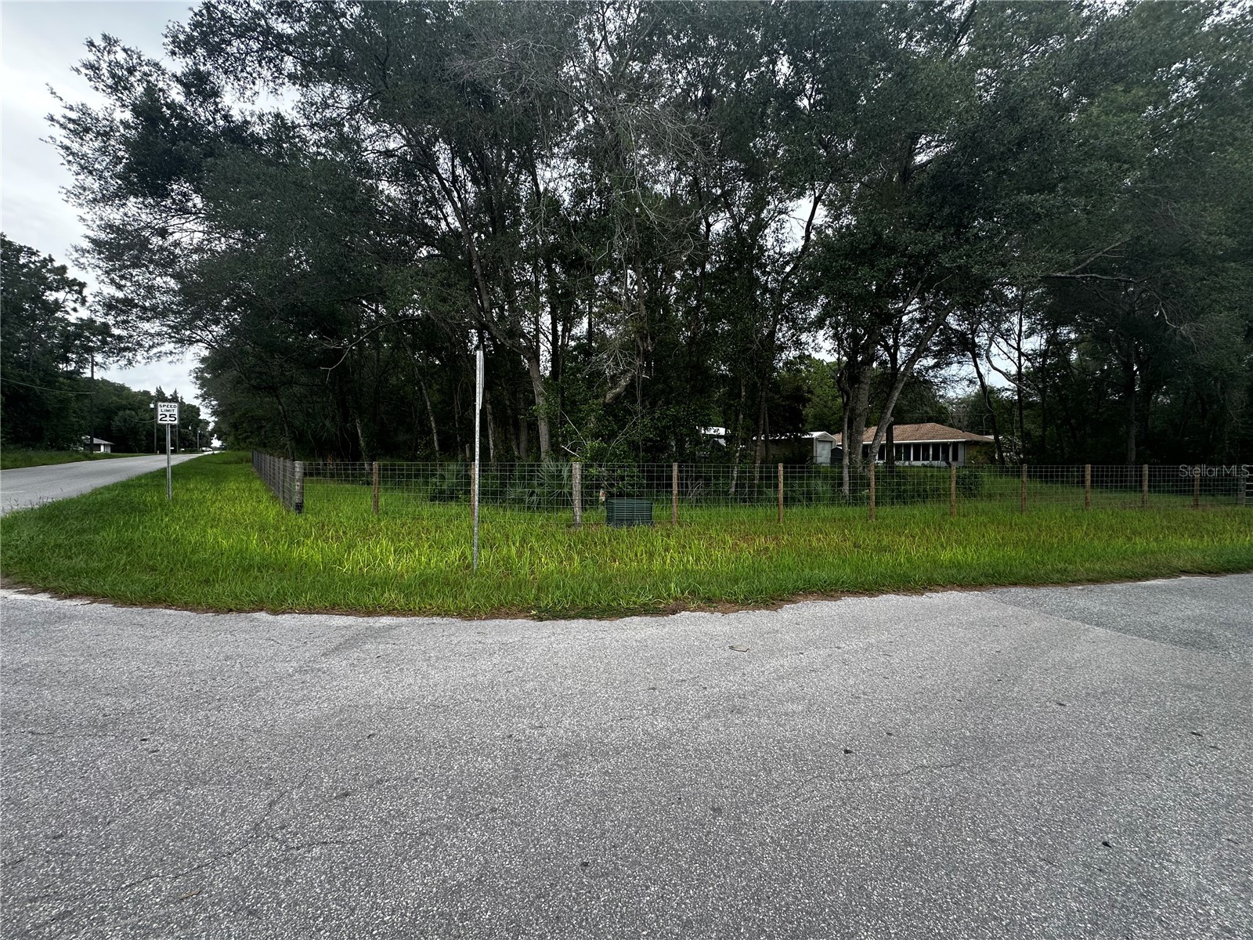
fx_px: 507
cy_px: 470
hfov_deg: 102.1
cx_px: 626
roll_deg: -0.6
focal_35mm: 14
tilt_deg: -0.1
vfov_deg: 85.7
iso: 40
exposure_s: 1/317
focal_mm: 2.22
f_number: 2.2
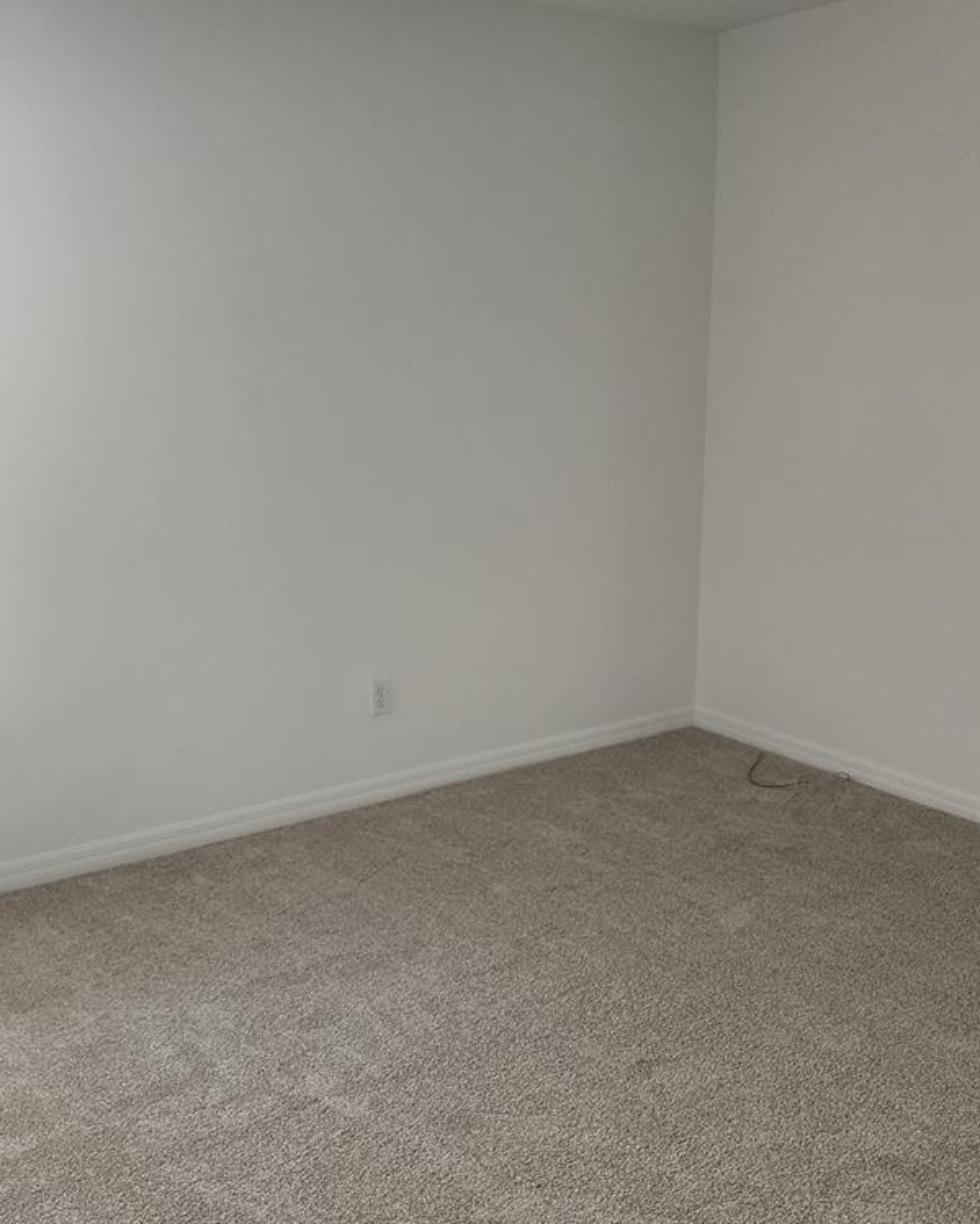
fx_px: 1304
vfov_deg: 50.2
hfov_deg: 41.2
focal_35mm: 36
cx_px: 502
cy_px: 663
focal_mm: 6.4
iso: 160
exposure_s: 1/120
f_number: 1.8
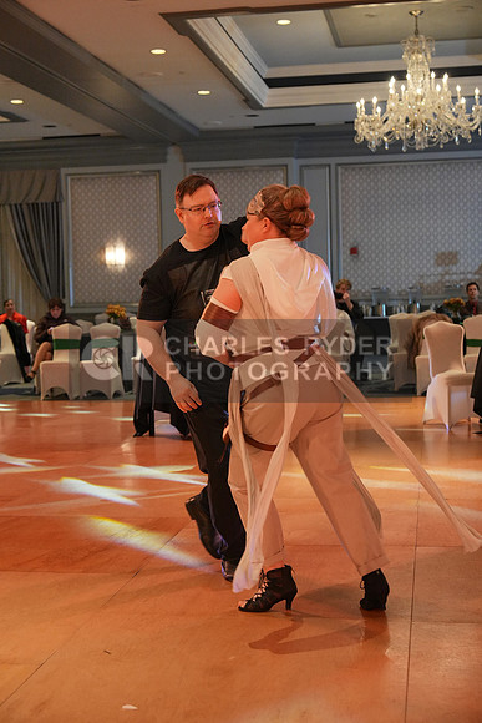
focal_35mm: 55
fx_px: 1104
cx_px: 241
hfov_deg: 24.6
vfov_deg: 36.2
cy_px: 362
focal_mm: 55
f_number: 4
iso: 3200
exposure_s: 1/200
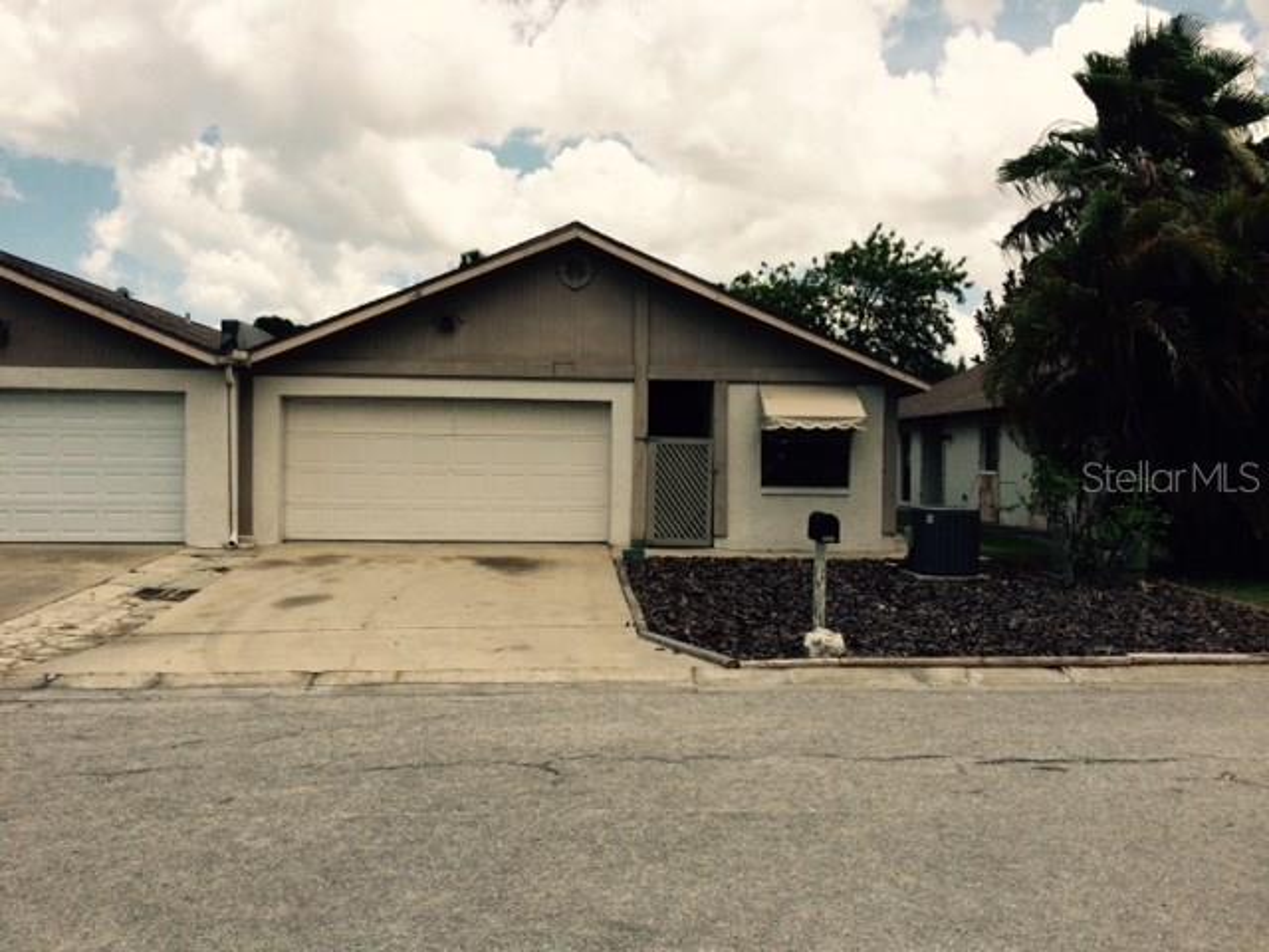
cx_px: 634
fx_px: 1063
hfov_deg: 61.7
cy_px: 476
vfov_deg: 48.2
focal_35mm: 29
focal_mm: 4.15
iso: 32
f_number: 2.2
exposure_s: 1/3731
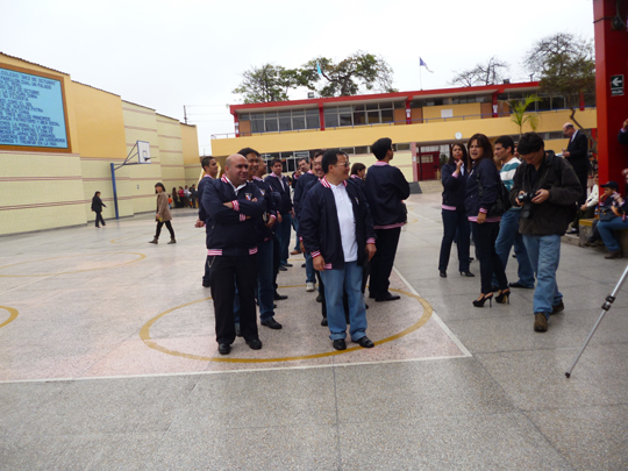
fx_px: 508
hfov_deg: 63.4
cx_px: 314
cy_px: 236
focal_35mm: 28
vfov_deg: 49.7
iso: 100
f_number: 9
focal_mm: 5
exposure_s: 1/80
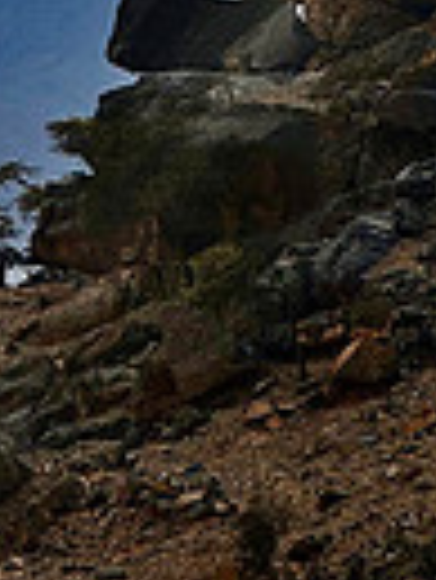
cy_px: -144
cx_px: -7
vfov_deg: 7.3
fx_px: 4493
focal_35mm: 268
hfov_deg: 5.5
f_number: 2.8
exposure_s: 1/1468
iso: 32
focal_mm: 9
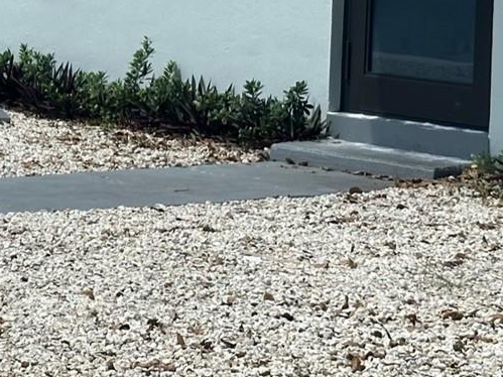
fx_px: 2237
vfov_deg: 9.5
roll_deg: -2.9
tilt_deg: -2.0
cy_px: -60
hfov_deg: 12.4
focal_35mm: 154
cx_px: -173
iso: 64
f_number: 1.78
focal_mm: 6.86
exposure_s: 1/3367
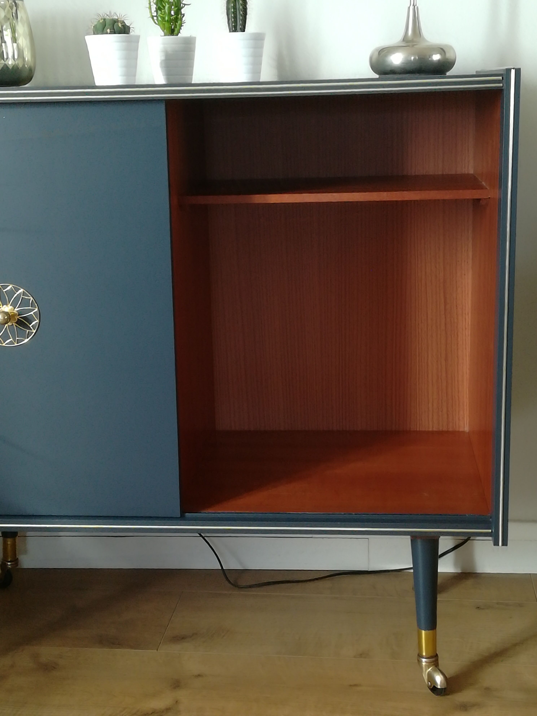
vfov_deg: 36.2
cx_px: 268
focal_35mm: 53
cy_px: 358
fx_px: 1096
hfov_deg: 27.5
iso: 320
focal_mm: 3.83
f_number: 2.2
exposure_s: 1/25
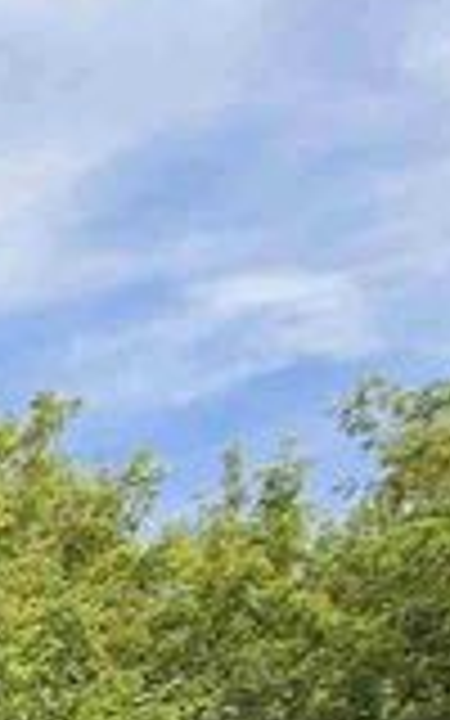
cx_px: -1755
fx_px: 3061
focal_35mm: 156
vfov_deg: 11.3
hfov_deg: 5.9
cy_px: 1688
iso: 64
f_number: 1.4
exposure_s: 1/5294
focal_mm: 6.5
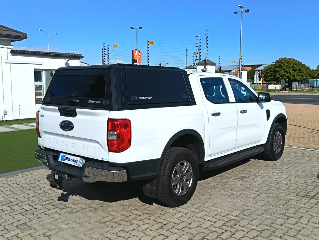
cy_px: 120
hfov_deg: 52.6
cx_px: 160
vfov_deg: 40.7
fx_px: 323
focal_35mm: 35
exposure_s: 1/1074
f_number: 1.75
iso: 100
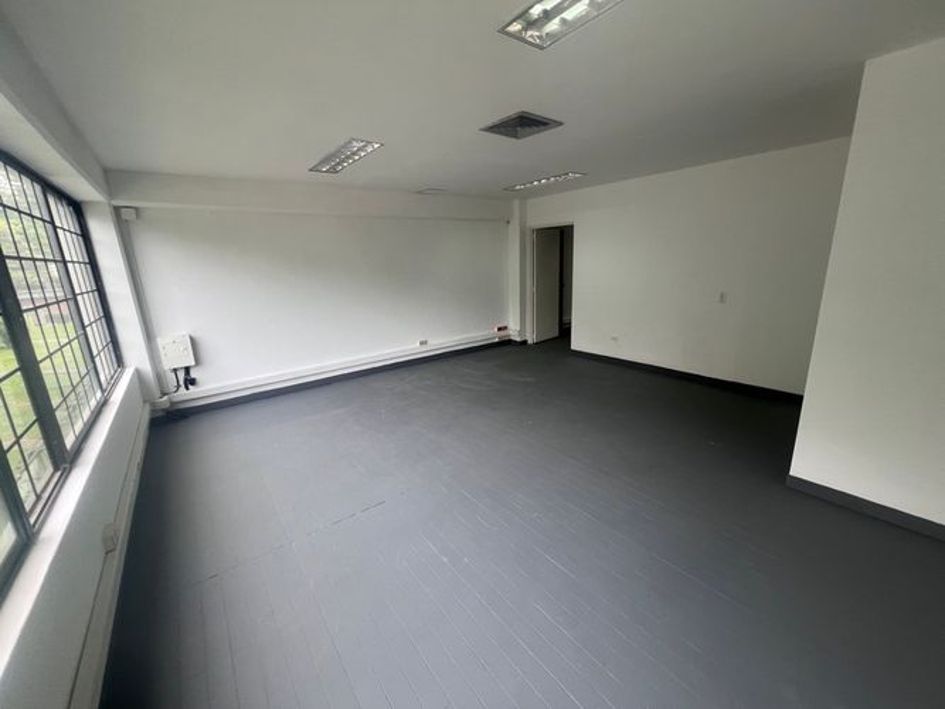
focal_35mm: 13
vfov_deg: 89.9
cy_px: 354
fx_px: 355
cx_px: 472
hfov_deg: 106.2
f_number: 1.8
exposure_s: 1/99
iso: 50
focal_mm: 1.57
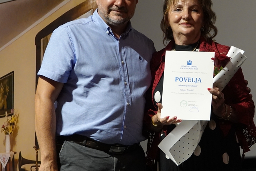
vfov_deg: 6.3
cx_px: 166
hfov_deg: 9.5
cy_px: 70
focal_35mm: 217
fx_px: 1543
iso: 800
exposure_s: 1/60
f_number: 4
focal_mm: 44.93
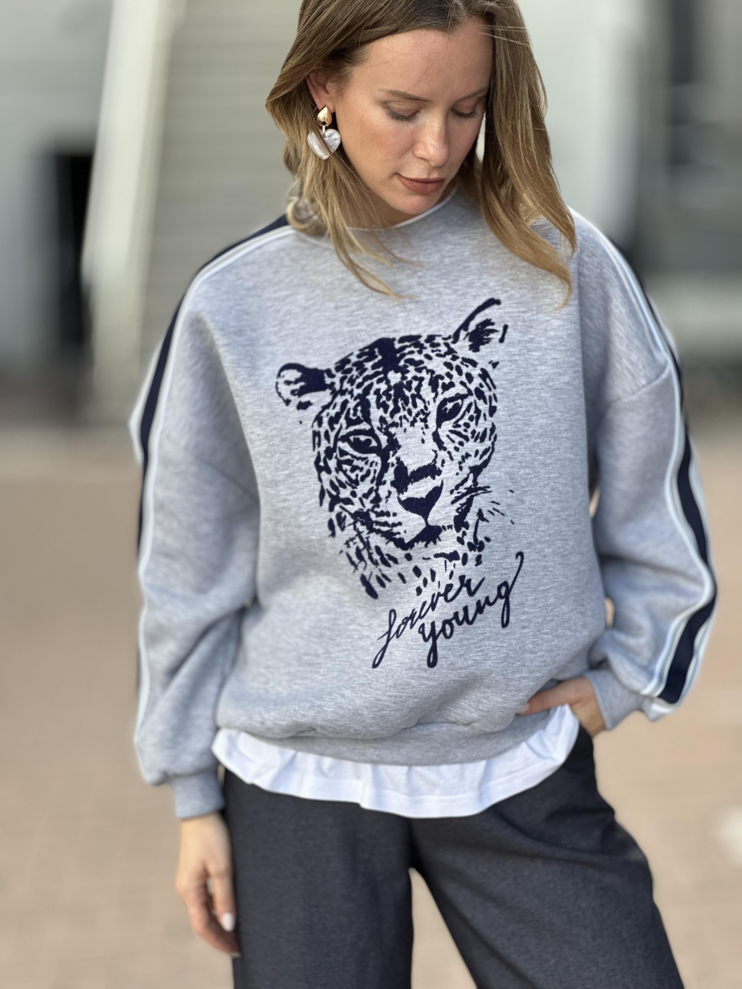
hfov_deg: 19.1
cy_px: 494
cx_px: 371
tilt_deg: -7.9
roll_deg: +0.1
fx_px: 2201
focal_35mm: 77
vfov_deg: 25.3
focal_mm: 9
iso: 64
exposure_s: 1/121
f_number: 2.8
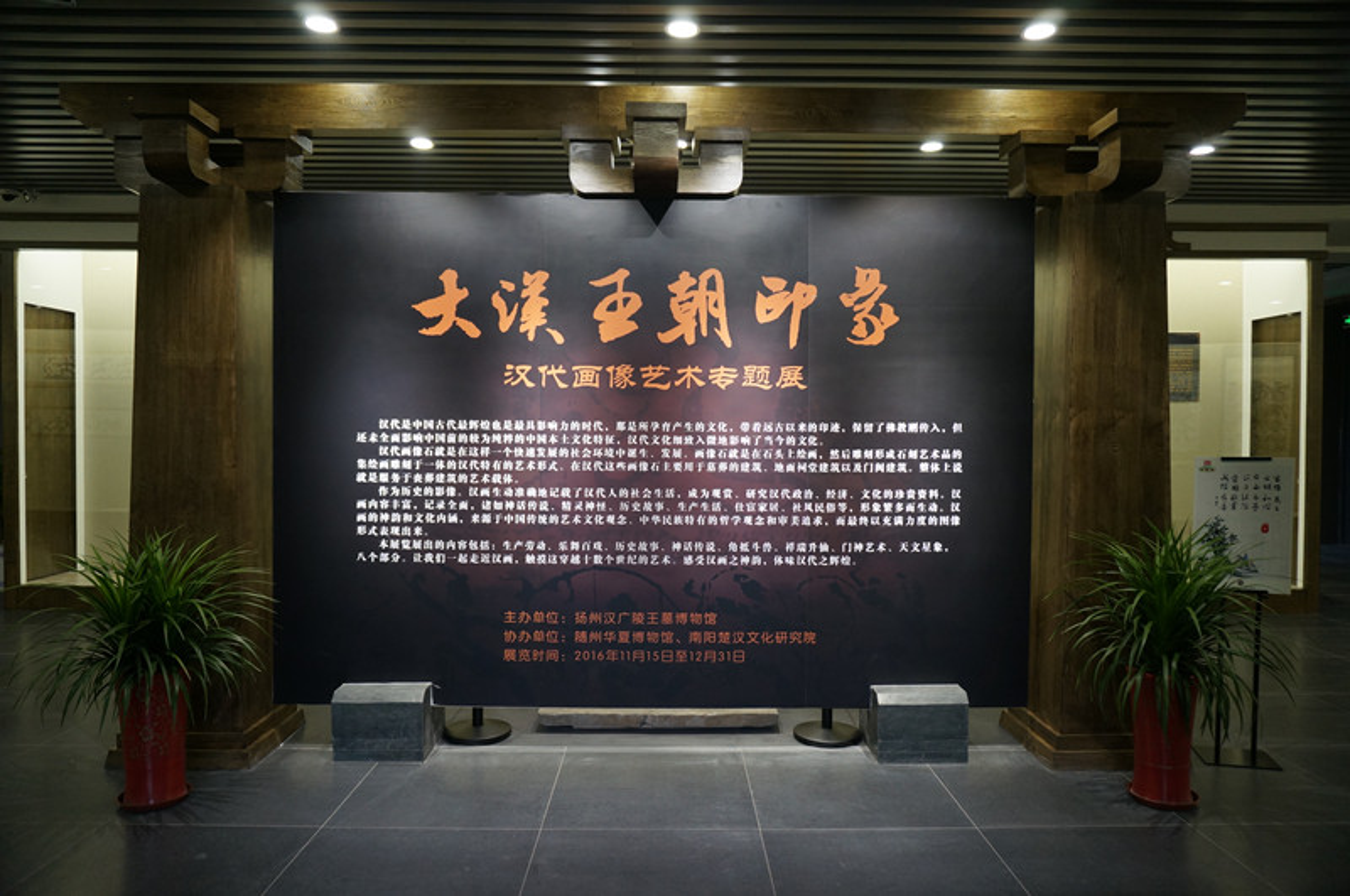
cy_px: 448
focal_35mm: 24
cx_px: 675
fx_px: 899
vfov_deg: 53.0
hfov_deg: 73.8
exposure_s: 1/60
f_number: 3.5
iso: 400
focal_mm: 16
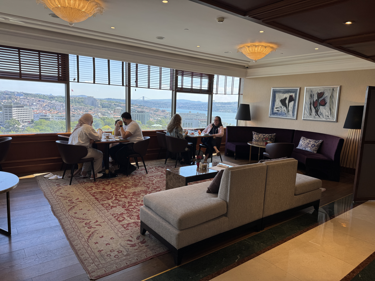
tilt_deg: -8.2
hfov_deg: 71.6
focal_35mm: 24
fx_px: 260
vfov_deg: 56.8
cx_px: 188
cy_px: 140
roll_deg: -2.4
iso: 64
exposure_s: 1/121
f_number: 1.78
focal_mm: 6.76
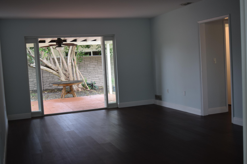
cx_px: 124
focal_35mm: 44
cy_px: 82
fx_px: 298
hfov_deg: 45.0
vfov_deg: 30.8
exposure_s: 1/60
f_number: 4.2
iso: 500
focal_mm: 29
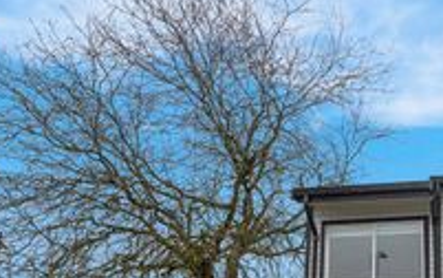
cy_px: 279
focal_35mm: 43
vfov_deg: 28.1
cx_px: 417
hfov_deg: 41.6
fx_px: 520
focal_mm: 17
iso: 160
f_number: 2.8
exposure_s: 1/500
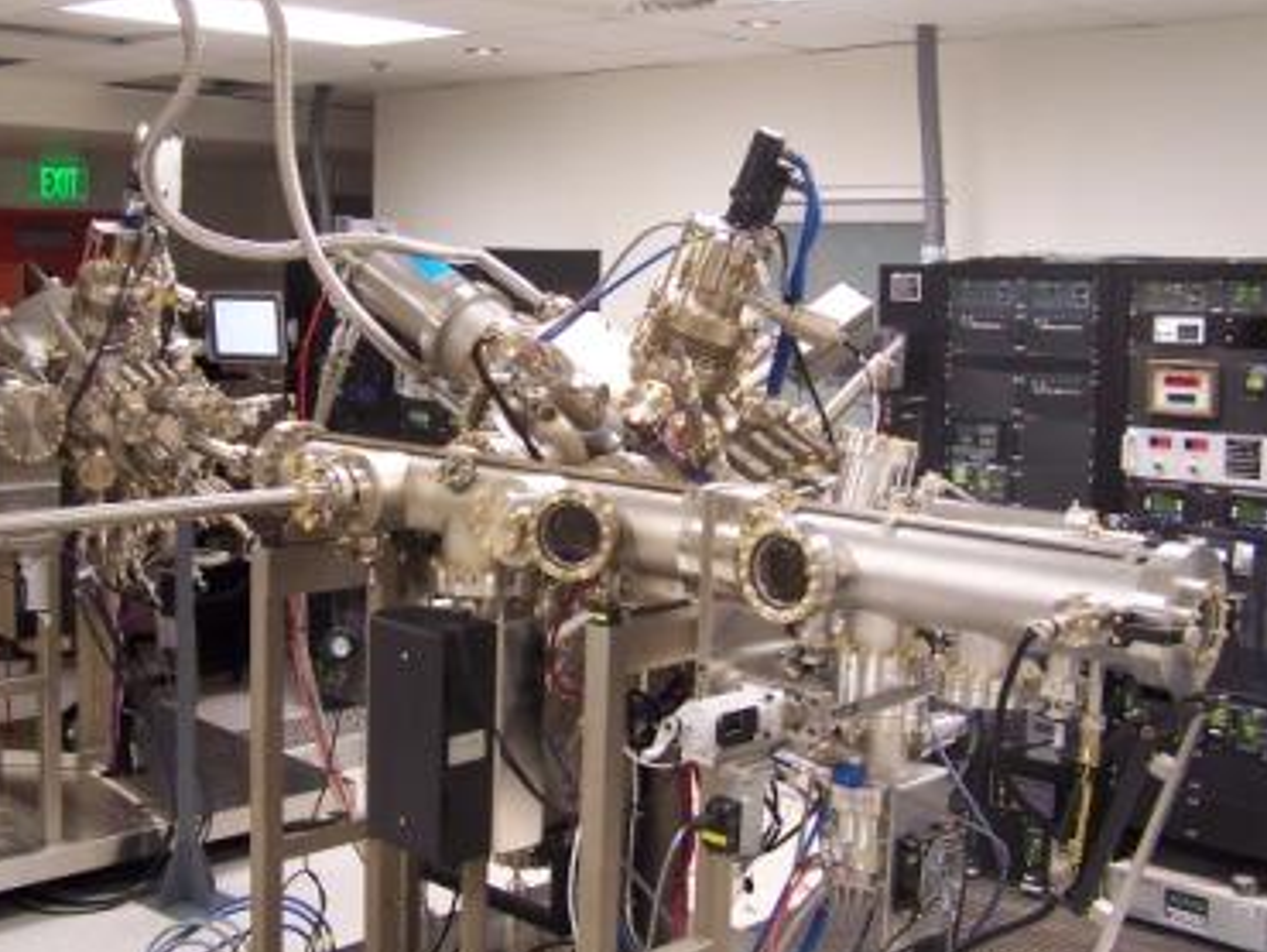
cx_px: 562
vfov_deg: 31.5
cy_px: 455
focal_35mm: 46
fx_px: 1685
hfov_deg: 41.2
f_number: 2.8
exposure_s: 1/15
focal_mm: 6.3
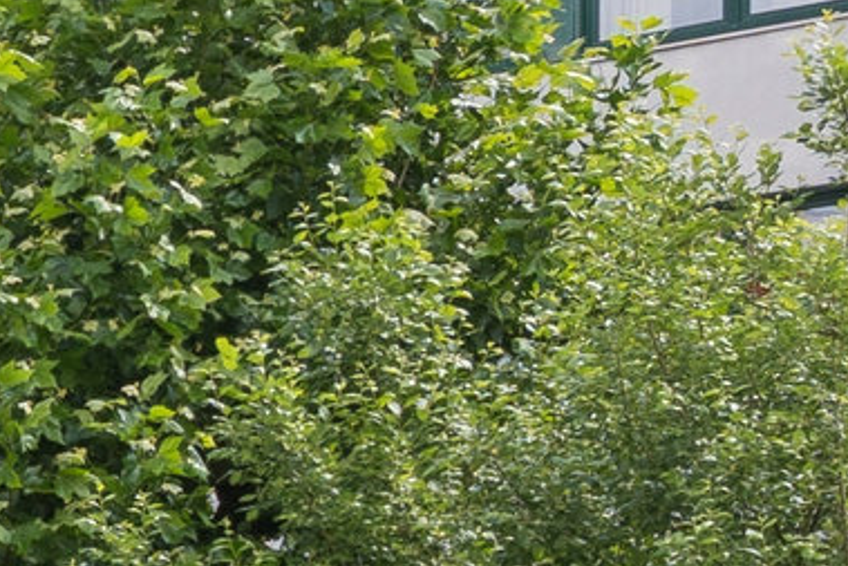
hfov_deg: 9.2
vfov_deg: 7.3
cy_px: 1246
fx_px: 4249
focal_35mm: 180
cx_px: -1665
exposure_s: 1/80
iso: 100
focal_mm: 15.2
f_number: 7.1
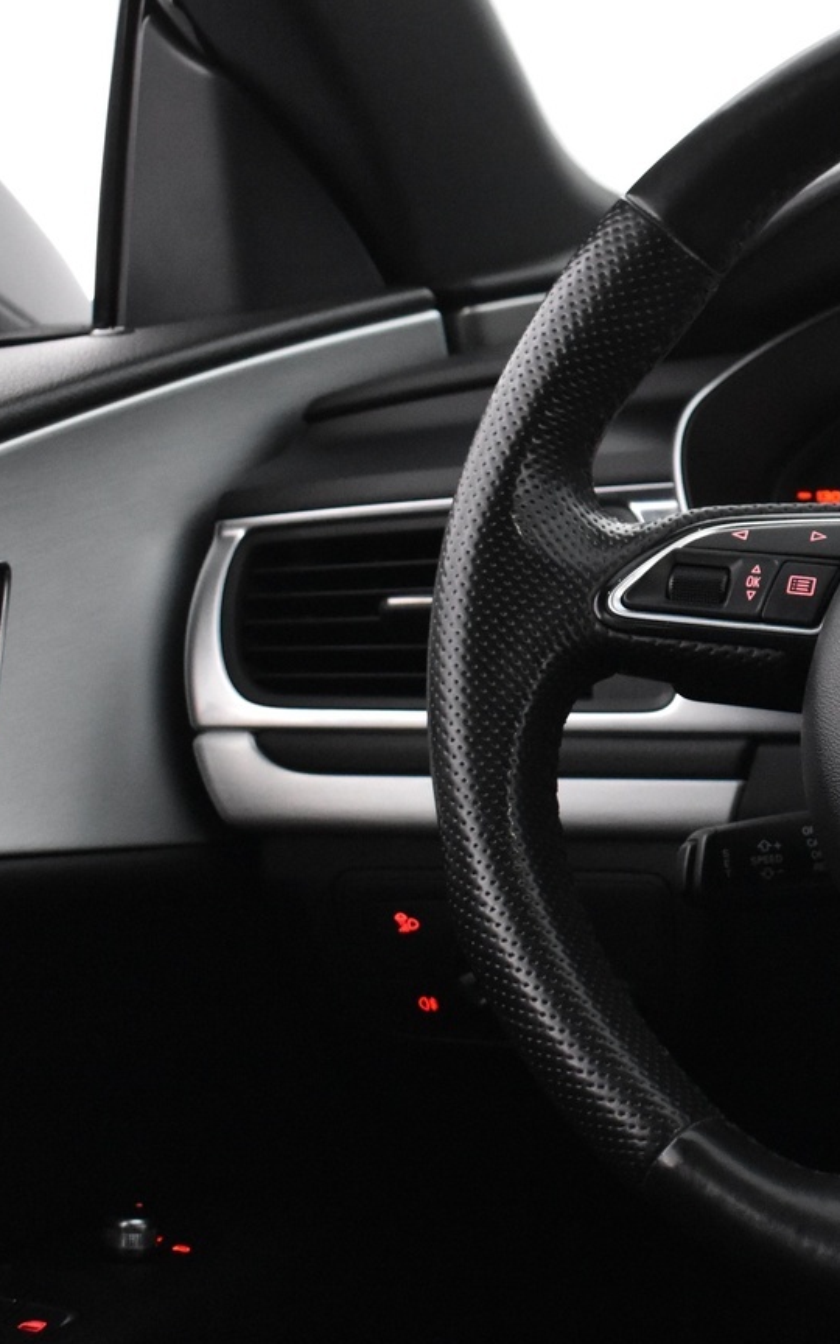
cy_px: 653
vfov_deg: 24.1
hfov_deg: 14.6
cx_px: 1070
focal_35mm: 86
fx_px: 3150
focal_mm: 30
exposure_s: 1/30
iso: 3200
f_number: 4.2
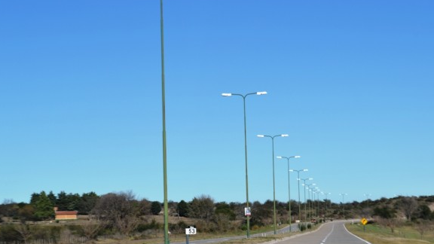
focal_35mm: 95
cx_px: 226
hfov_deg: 22.6
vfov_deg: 12.8
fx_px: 1088
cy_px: 151
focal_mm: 55
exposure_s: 1/320
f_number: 9
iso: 100
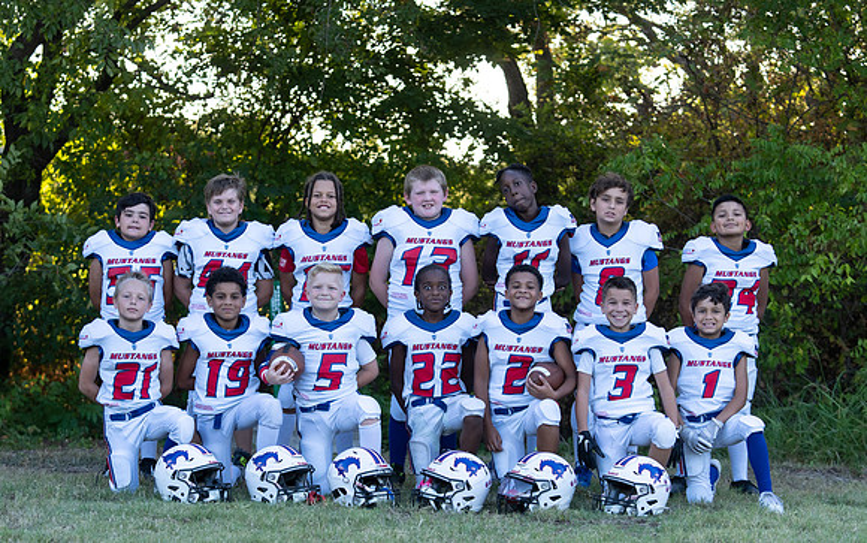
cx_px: 398
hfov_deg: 20.0
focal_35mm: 104
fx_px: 2460
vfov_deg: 12.6
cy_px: 321
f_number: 3.5
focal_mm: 70
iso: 250
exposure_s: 1/320
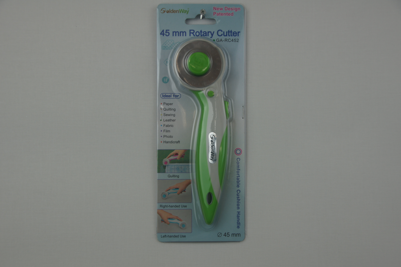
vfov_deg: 22.2
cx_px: 202
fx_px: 679
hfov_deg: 32.9
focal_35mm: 61
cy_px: 135
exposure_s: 1/80
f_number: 5.6
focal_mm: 40
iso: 100
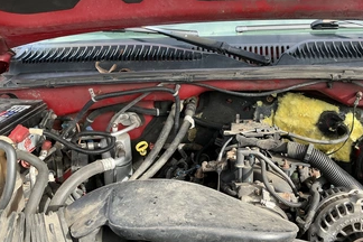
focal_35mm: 36
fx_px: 363
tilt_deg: -20.3
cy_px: 140
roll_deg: +2.4
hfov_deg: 52.8
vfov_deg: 36.8
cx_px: 217
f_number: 1.8
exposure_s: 1/122
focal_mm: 3
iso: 16
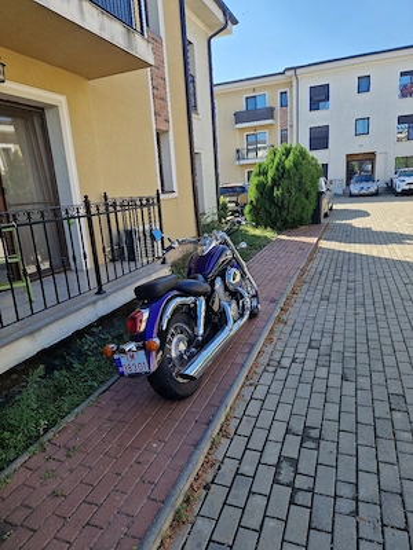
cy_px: 275
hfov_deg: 58.9
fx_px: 366
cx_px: 206
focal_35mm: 23
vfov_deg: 73.9
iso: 50
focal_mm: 5.4
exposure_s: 1/588
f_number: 1.8
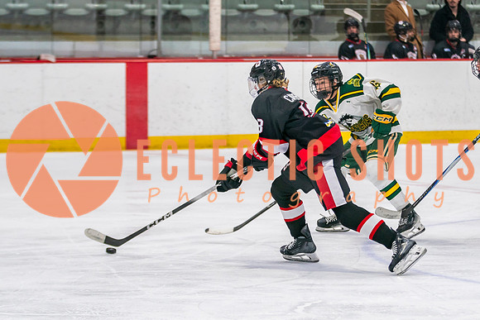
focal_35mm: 207
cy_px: 193
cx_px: 277
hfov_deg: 10.0
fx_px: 2755
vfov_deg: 6.7
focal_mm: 110
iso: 800
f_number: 2.8
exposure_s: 1/640
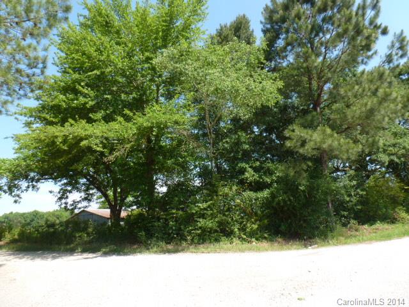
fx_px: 284
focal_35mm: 24
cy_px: 154
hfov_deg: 71.6
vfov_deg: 56.8
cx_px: 204
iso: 100
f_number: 4
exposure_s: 1/250
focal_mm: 4.3
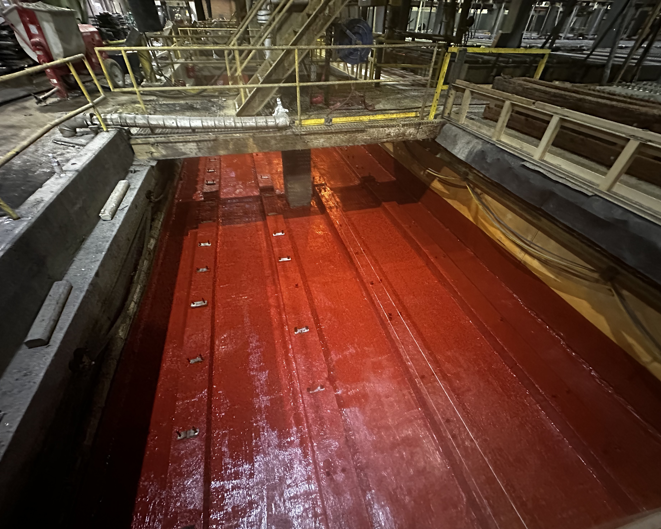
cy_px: 272
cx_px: 325
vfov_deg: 84.0
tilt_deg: -41.6
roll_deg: -1.7
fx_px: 293
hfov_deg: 96.8
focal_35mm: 15
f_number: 2.2
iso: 1250
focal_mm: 2.22
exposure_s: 1/30
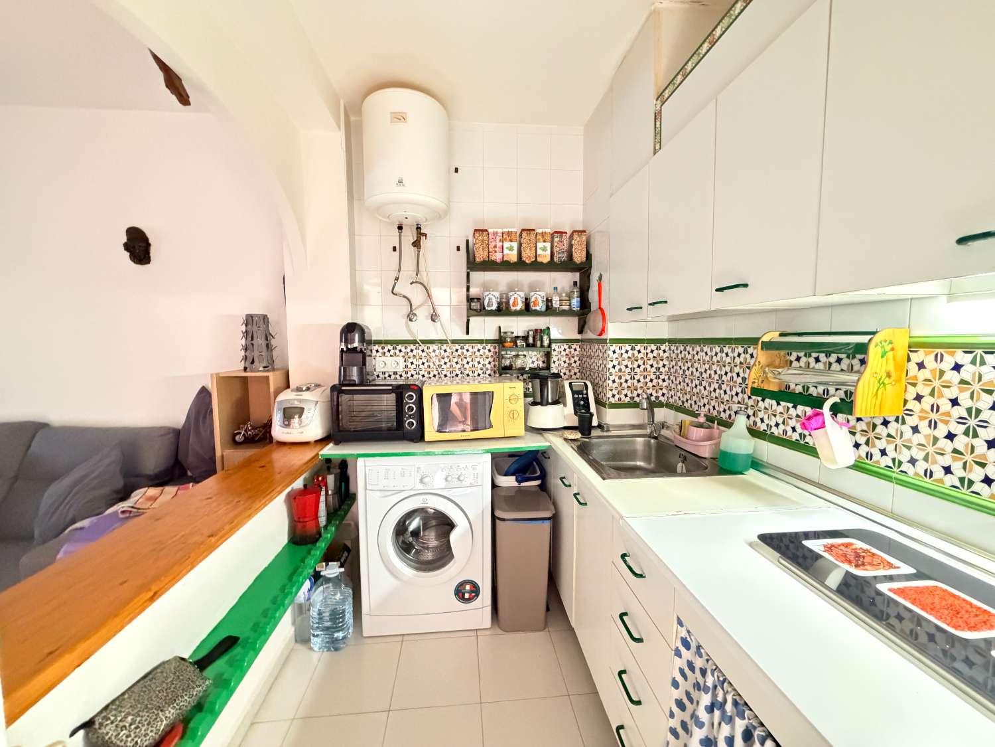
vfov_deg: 85.7
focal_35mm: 14
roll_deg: +1.1
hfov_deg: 102.1
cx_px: 498
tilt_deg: -4.2
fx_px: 402
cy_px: 374
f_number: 2.2
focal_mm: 2.22
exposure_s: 1/57
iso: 1250
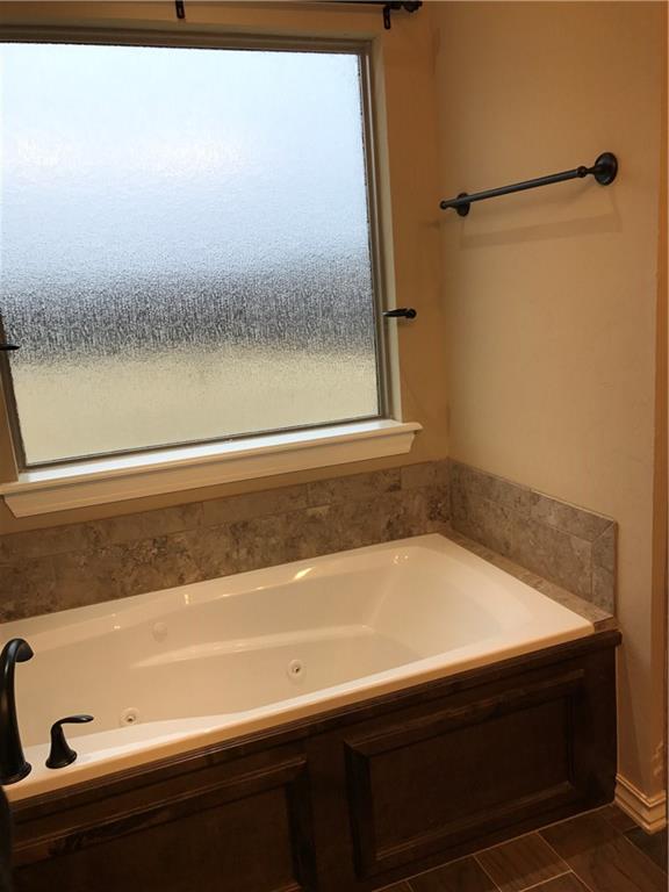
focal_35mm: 28
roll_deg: +3.6
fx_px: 722
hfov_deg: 49.7
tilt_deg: -11.3
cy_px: 446
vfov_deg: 63.4
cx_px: 334
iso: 20
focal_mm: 3.99
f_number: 1.8
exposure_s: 1/179
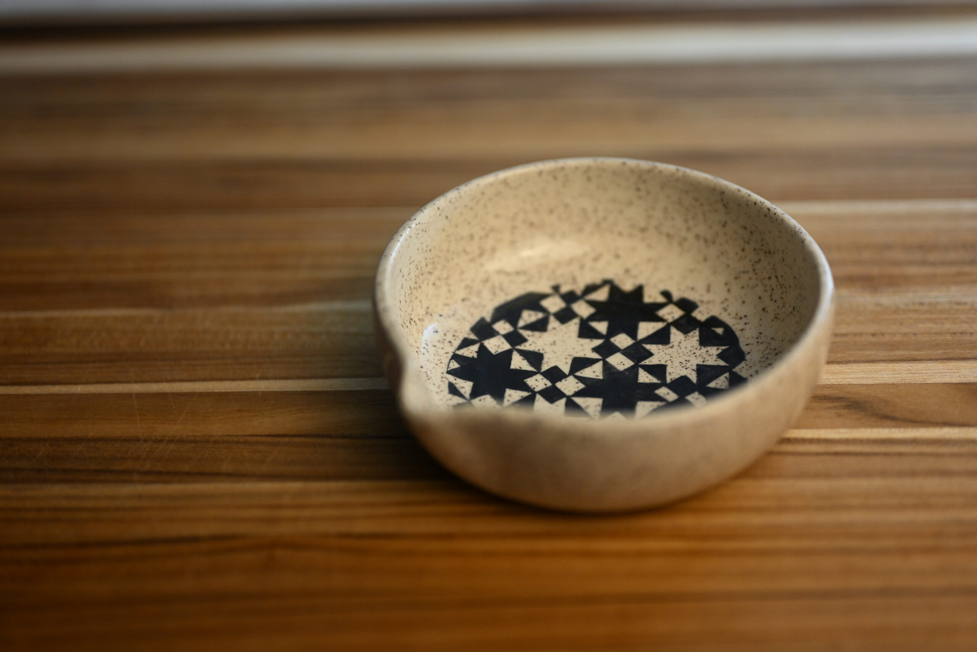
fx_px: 1357
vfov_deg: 27.0
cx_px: 488
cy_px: 326
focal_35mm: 50
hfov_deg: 39.6
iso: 1250
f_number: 1.8
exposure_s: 1/800
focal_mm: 50
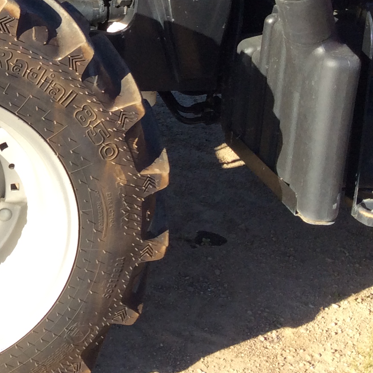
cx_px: -149
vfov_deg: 20.3
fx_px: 1024
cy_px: 57
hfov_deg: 18.7
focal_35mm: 84
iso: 32
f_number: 2.4
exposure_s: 1/394
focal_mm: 3.3
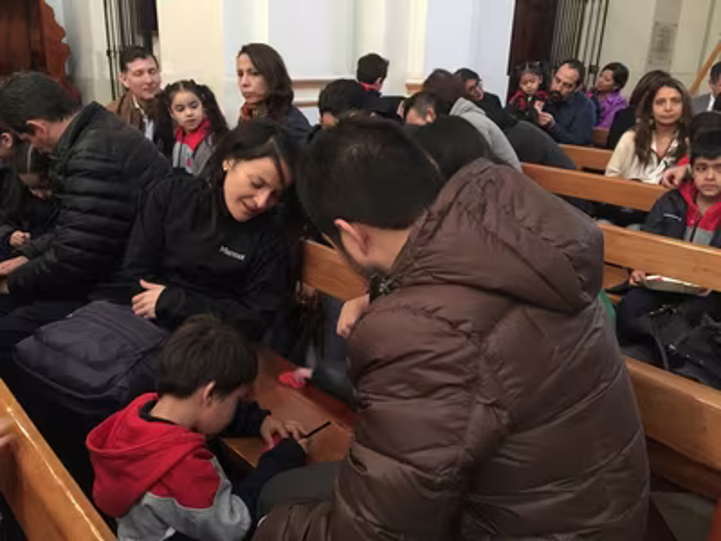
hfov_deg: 61.7
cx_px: 360
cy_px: 270
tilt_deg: -19.7
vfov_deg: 48.2
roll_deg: -2.3
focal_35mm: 29
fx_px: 604
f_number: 2.2
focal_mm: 4.15
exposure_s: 1/8
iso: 160
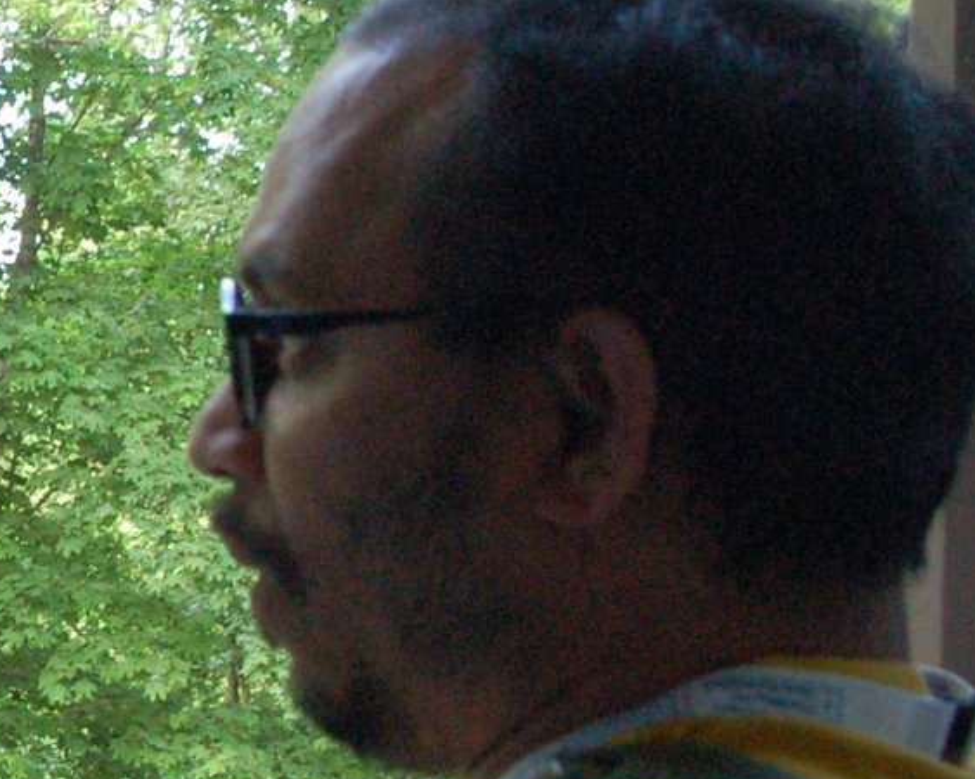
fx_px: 3173
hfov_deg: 16.2
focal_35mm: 110
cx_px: -400
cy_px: 400
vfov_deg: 14.0
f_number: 7.1
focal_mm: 22
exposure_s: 1/125
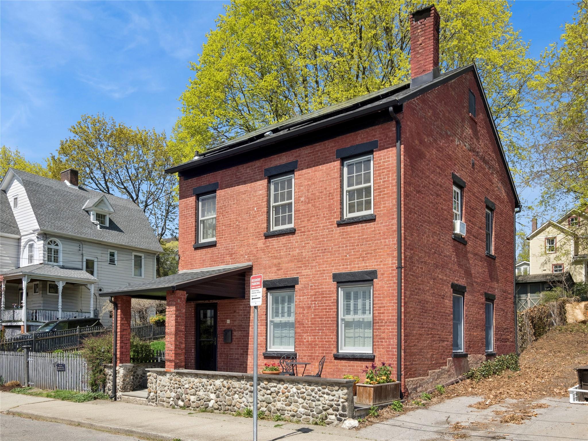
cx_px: 294
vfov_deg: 49.7
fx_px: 476
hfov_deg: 63.4
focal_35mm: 28
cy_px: 220
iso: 200
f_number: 8
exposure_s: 1/320
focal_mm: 14
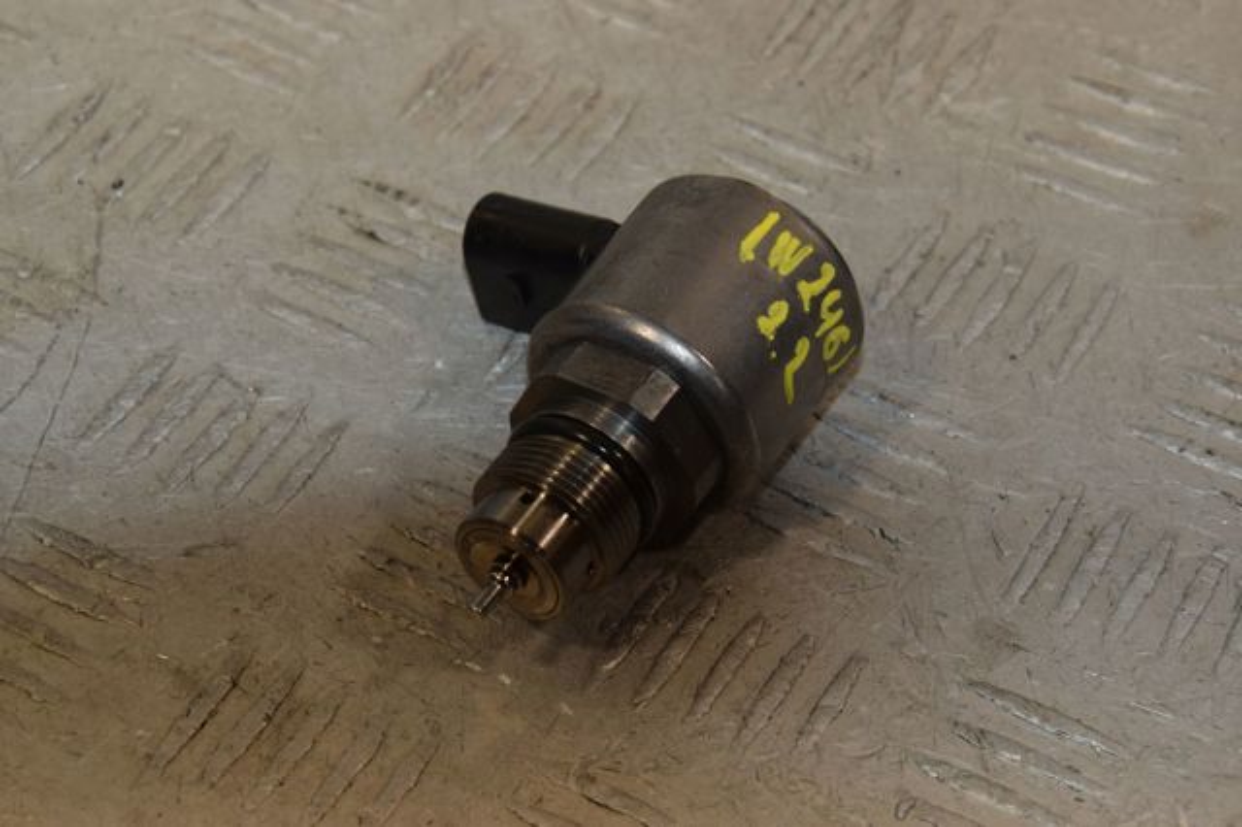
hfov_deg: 18.2
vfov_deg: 12.2
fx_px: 3879
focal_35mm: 112
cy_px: 414
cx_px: 621
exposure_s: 1/200
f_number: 9
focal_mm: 75
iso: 800
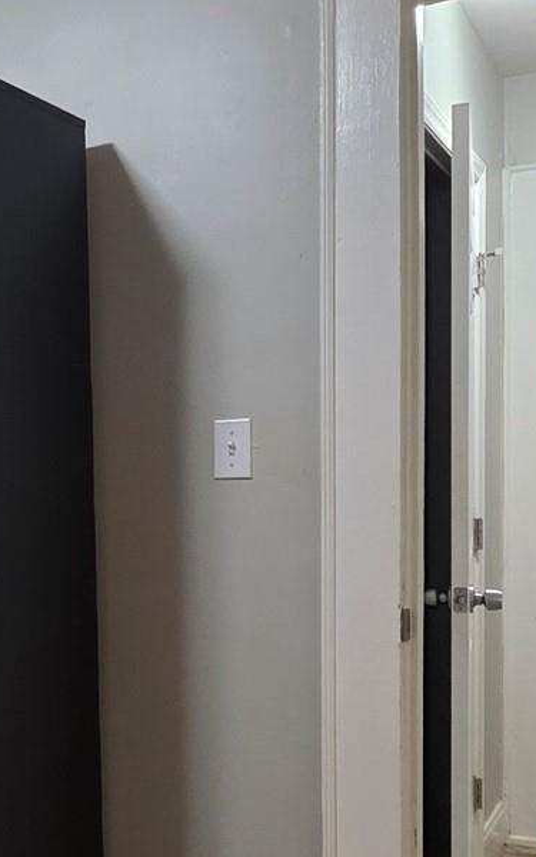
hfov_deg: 22.8
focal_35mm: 47
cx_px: -249
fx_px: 1099
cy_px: 526
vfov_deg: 42.4
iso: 400
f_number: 1.9
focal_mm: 2.2
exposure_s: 1/60
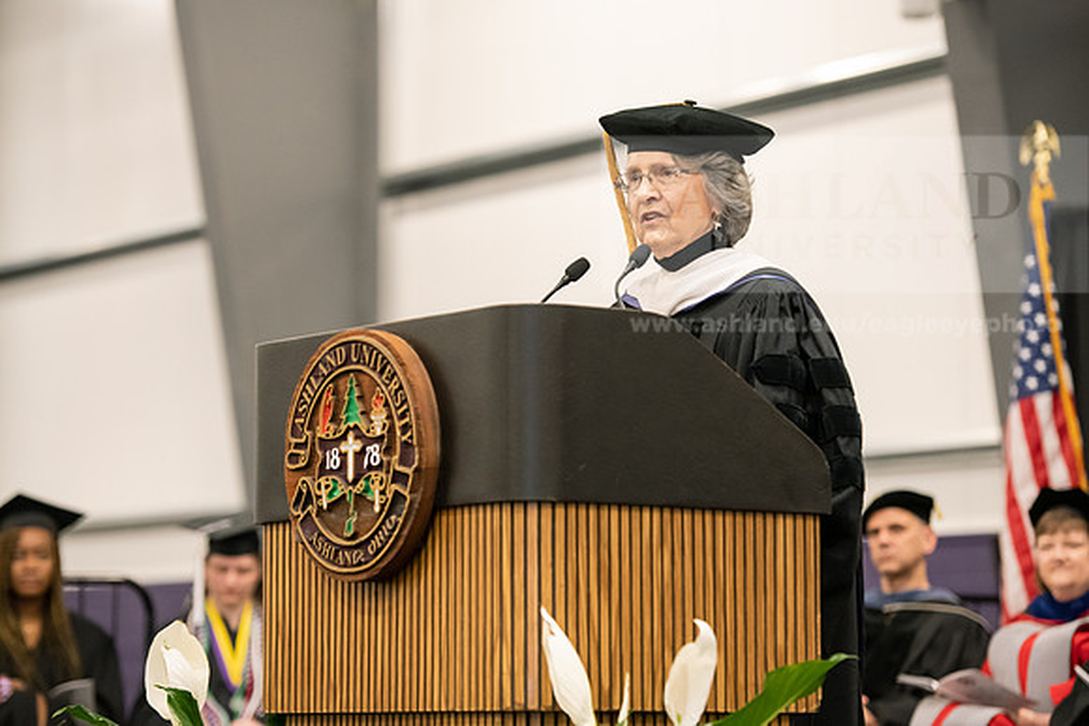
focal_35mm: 122
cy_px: 363
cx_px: 544
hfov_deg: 16.8
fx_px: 3691
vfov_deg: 11.2
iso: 3200
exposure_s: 1/200
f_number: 3.5
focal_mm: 122
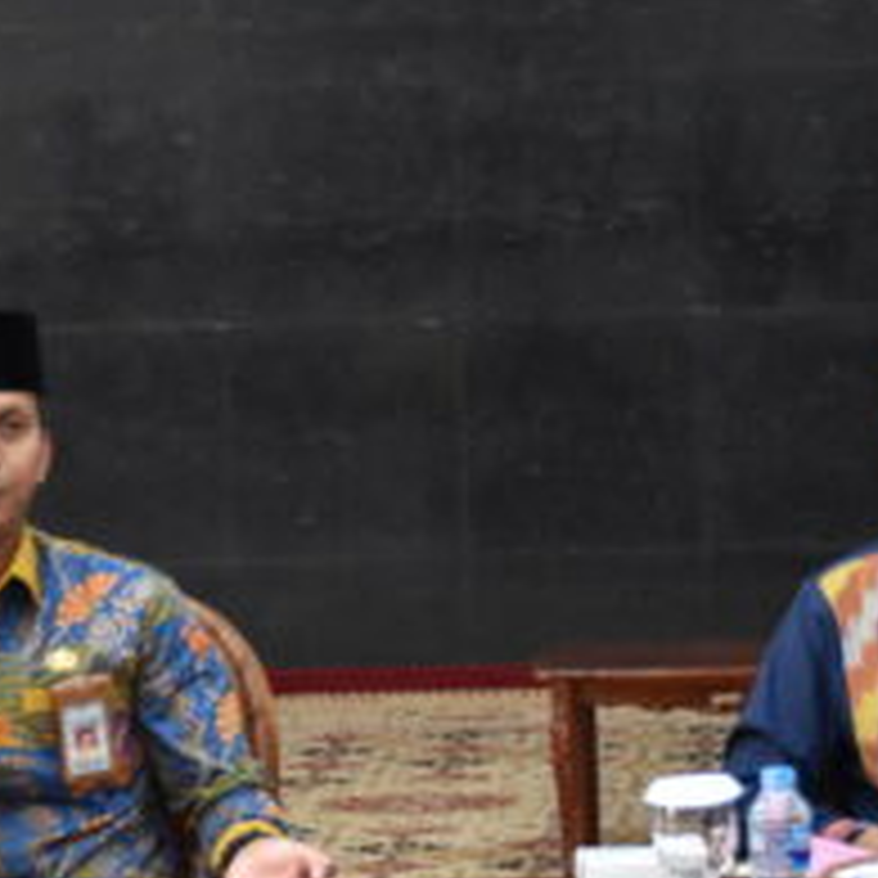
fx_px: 4735
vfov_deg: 10.6
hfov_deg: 10.6
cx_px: 437
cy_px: 545
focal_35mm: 165
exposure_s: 1/100
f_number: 5
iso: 3200
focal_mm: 56
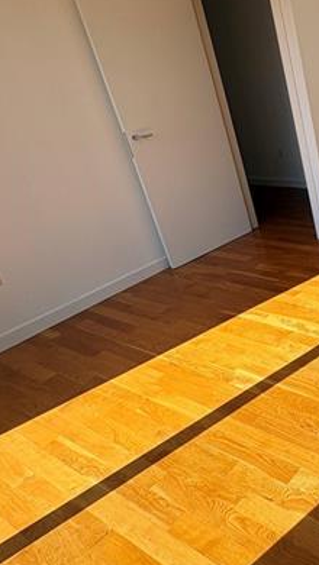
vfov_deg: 64.0
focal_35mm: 30
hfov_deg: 31.1
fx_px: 450
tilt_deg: -21.8
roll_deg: +6.5
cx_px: 406
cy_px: 245
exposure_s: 1/488
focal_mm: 2.22
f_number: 2.2
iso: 40
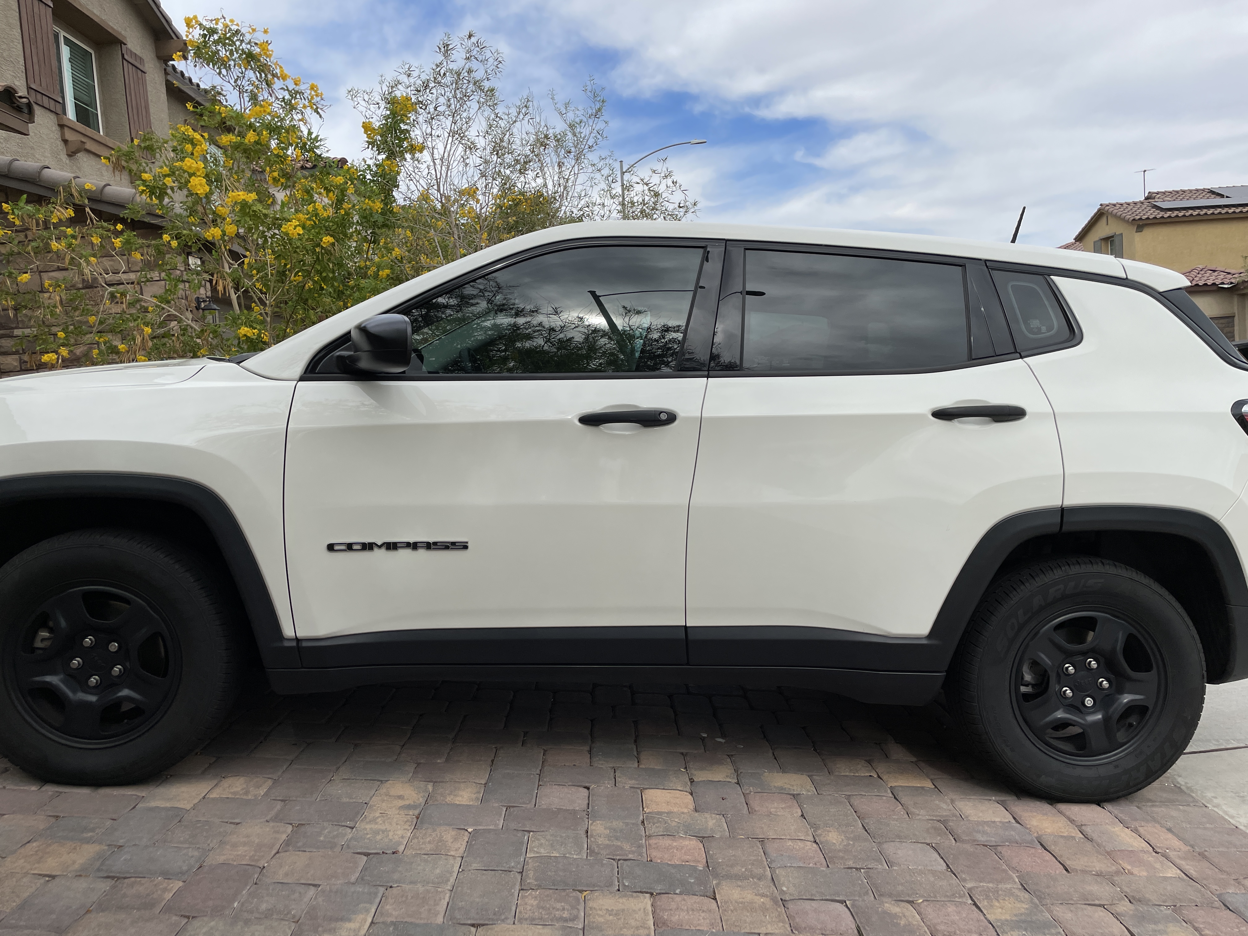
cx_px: 624
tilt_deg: -2.9
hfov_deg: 67.3
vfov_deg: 53.1
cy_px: 468
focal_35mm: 26
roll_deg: +3.9
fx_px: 937
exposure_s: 1/4831
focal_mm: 4.2
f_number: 1.6
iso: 32
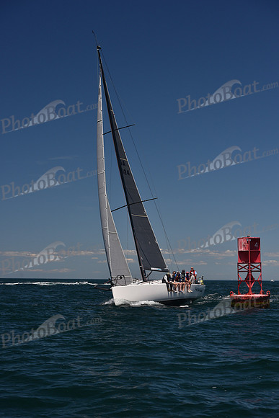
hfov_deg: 19.5
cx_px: 140
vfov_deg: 28.8
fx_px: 813
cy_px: 209
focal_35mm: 70
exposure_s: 1/800
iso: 250
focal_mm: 70
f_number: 7.1
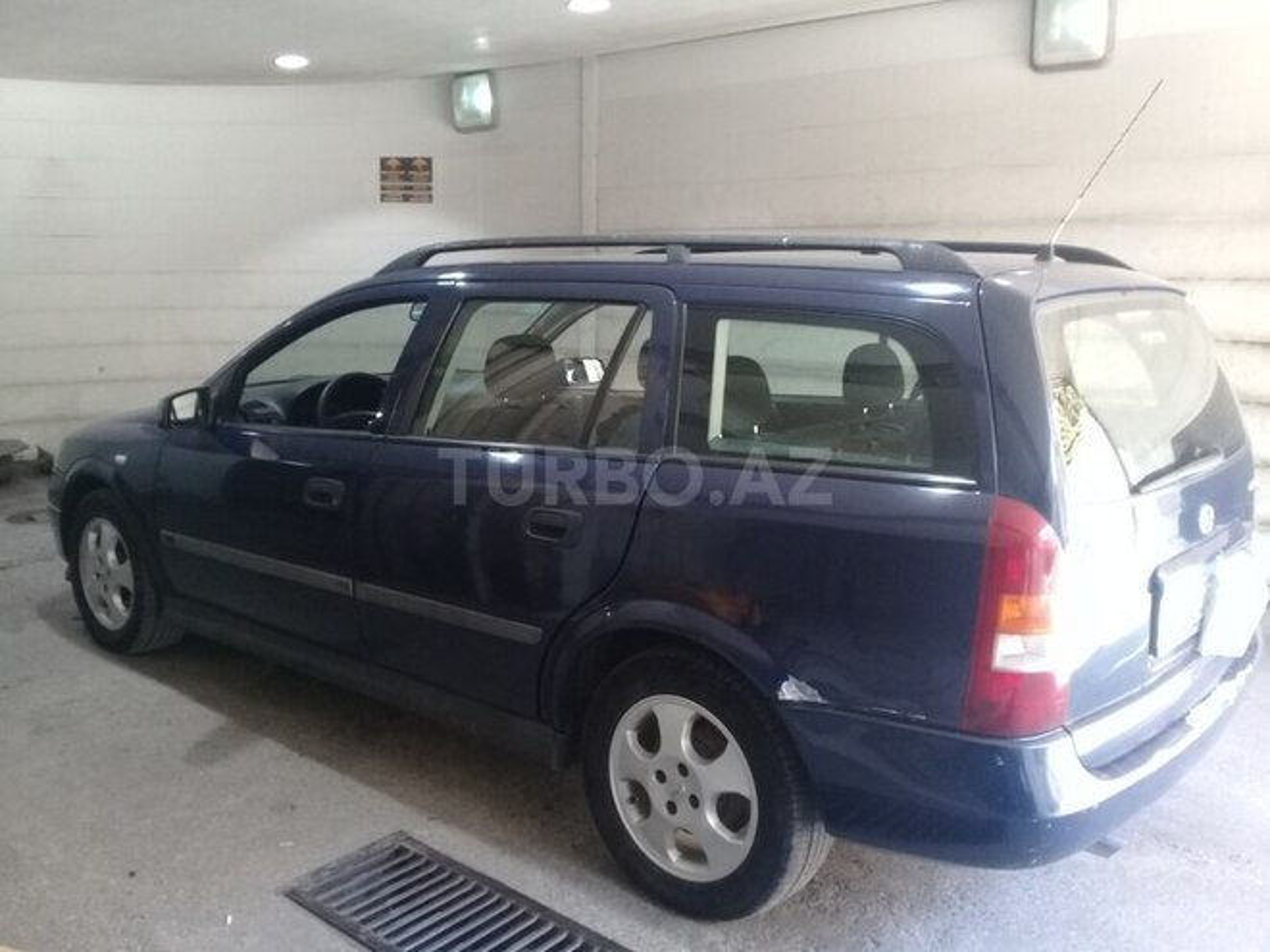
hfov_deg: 58.4
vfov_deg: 45.4
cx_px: 635
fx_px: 1137
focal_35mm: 31
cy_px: 476
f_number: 2.2
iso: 125
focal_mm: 3.3
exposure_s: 1/33
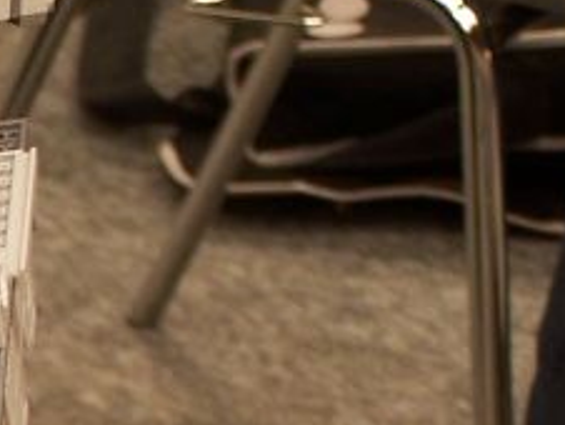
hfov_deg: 6.2
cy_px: 688
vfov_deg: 4.7
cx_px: -608
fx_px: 5098
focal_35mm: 312
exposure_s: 1/2
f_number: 3.2
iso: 80
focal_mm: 11.5
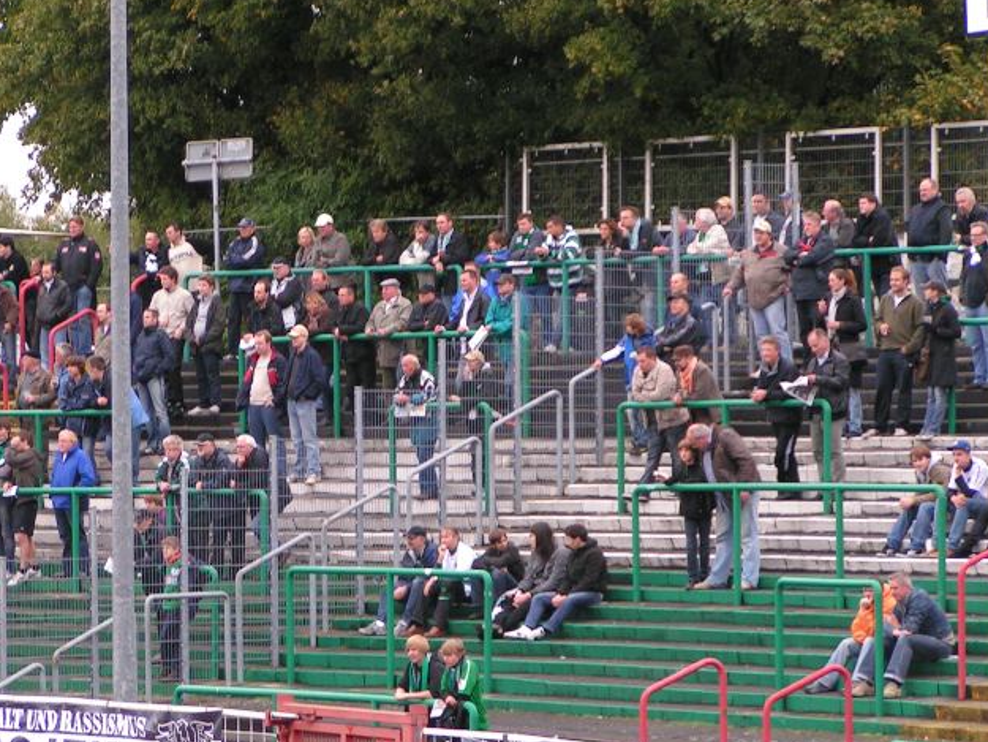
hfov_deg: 10.3
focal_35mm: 192
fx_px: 5481
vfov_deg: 7.7
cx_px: 373
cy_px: 365
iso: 100
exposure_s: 1/160
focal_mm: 22.9
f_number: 3.5
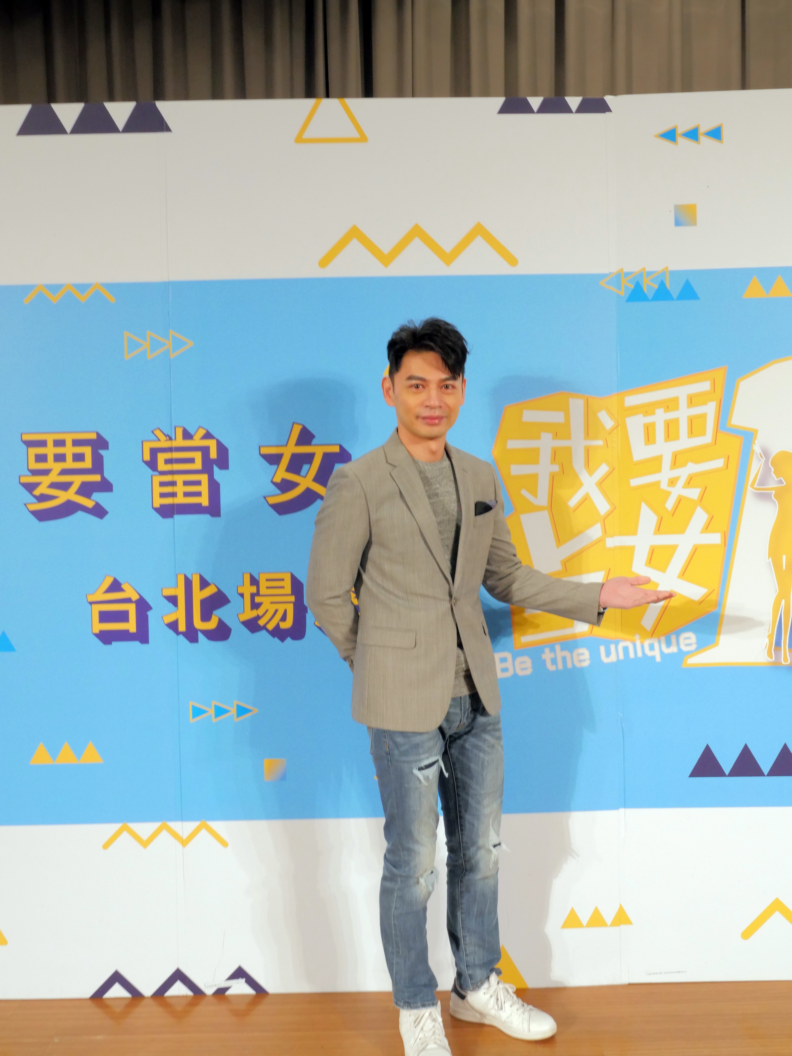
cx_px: 396
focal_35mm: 36
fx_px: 1098
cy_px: 528
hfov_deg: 39.7
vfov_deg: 51.4
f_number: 11
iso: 800
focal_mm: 18
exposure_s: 1/30
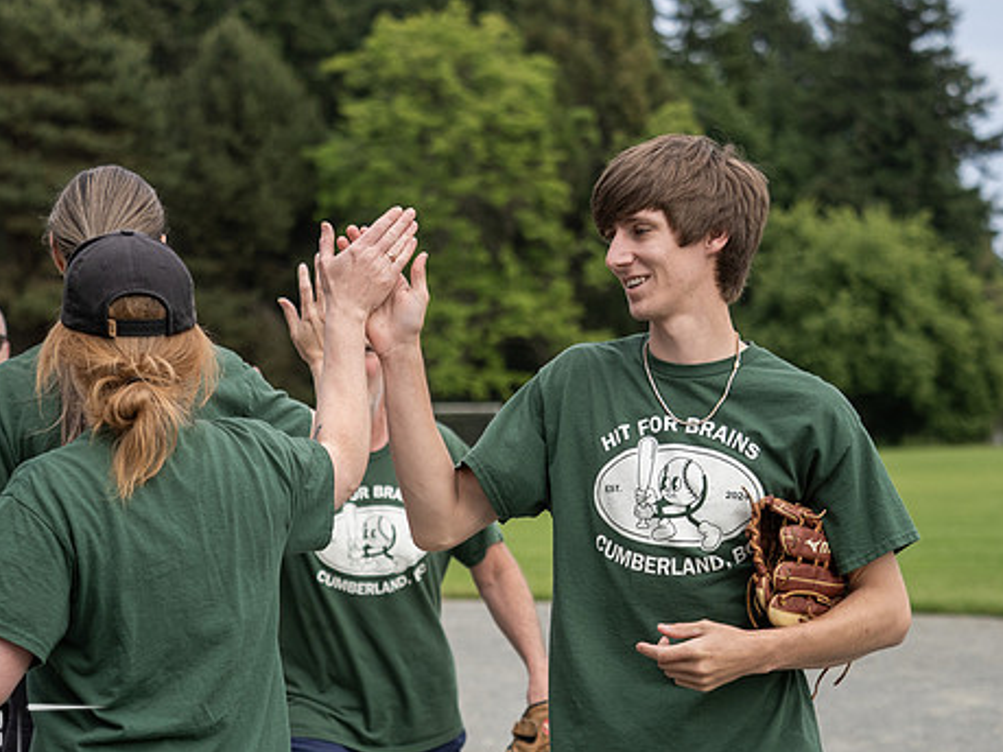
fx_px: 4026
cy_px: 467
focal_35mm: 139
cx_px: 540
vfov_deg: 10.7
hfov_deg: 14.2
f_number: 2.8
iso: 320
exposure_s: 1/1600
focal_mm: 55
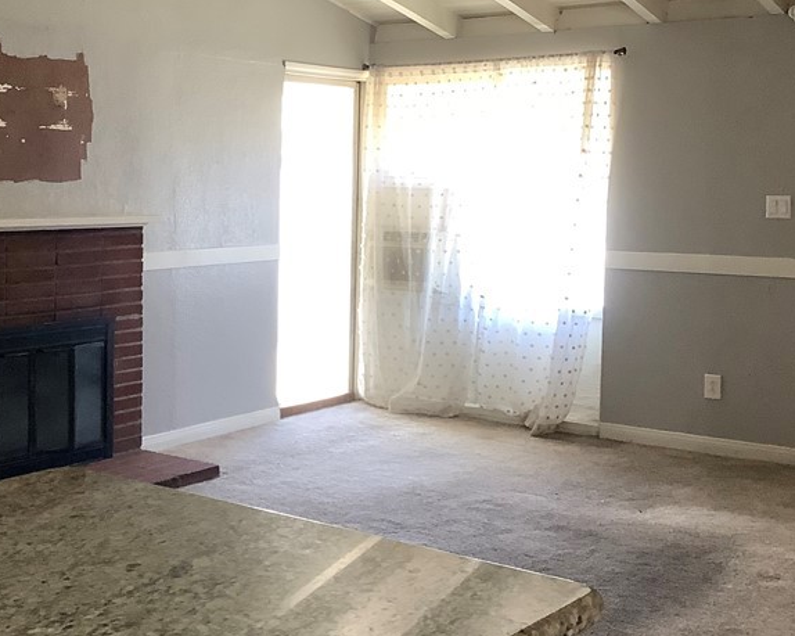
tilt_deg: -3.1
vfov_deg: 27.9
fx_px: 1270
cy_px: 220
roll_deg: -0.8
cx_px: 204
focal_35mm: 54
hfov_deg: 34.1
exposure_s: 1/60
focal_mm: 3.3
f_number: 2.4
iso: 125
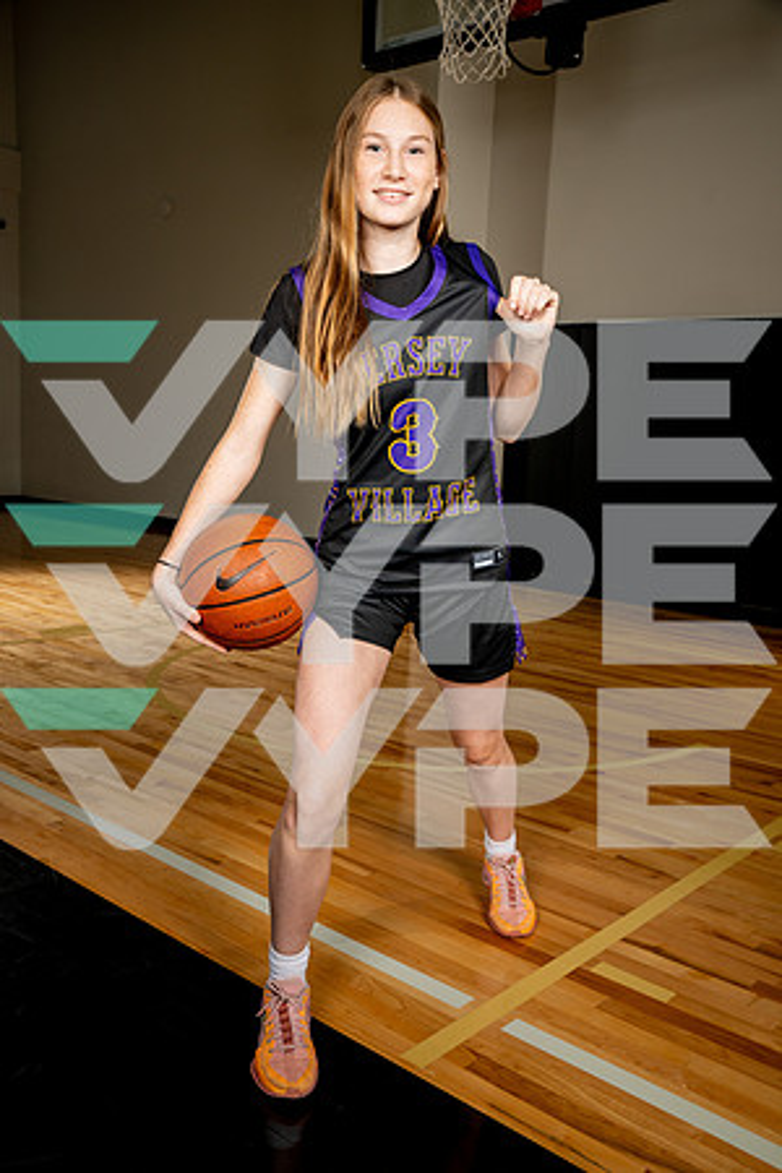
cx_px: 391
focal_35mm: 34
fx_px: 1108
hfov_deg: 38.9
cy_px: 586
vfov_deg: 55.8
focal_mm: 34
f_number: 8
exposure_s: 1/500
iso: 250
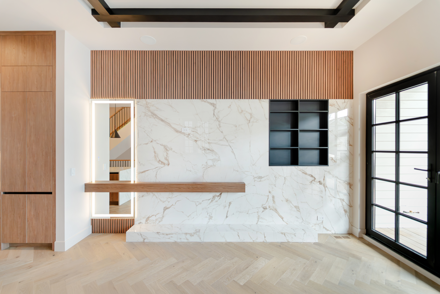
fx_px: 171
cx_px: 220
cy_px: 147
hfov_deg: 104.3
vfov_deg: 81.2
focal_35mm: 14
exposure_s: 1/320
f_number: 2.8
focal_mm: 14
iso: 800
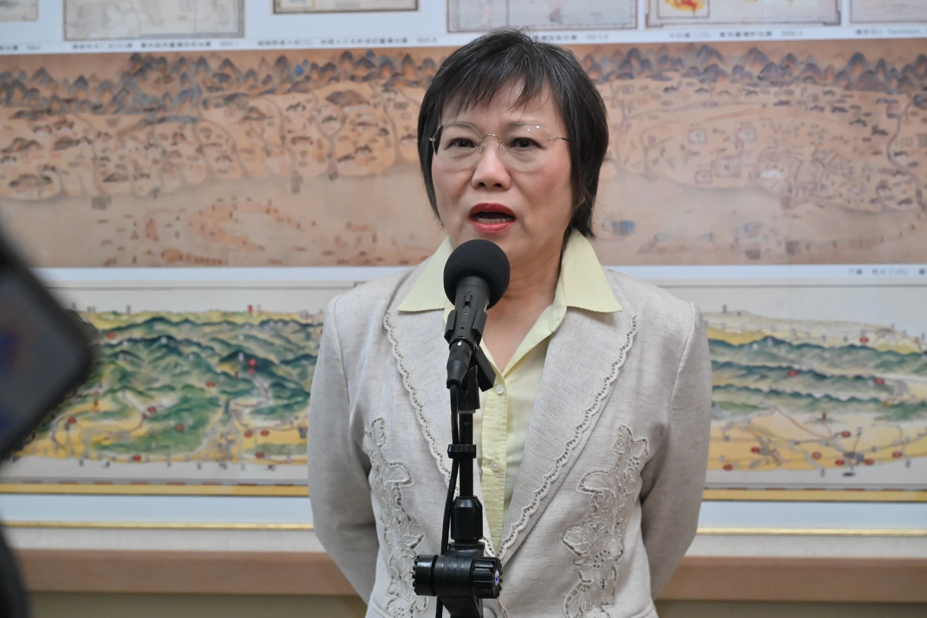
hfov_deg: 27.0
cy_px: 309
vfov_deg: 18.2
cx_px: 464
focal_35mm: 75
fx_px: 1931
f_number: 5.6
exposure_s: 1/200
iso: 2500
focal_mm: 75
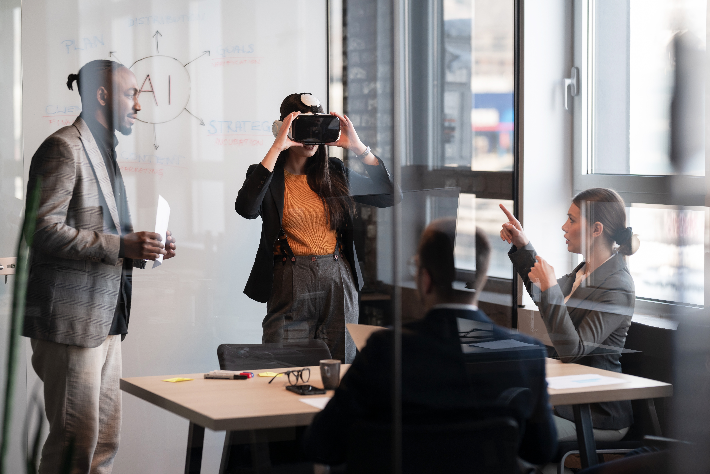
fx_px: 1676
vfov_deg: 16.1
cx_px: 355
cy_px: 237
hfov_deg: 23.9
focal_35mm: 85
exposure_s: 1/320
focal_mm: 85
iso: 320
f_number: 2.2
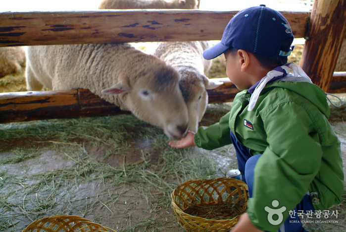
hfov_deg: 61.9
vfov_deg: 43.7
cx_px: 173
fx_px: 289
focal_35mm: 30
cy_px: 116
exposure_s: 1/20
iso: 200
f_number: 2.8
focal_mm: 20
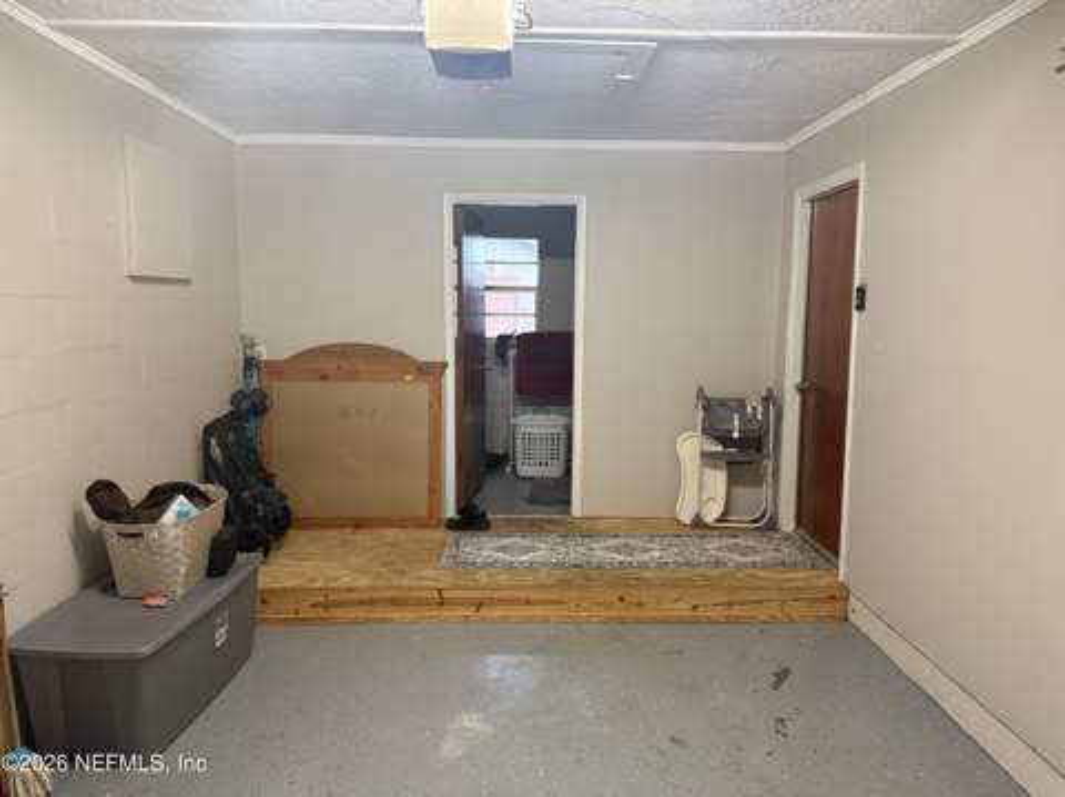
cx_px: 532
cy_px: 398
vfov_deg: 56.7
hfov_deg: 71.7
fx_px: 738
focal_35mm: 24
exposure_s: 1/60
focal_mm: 6.76
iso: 400
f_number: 1.78
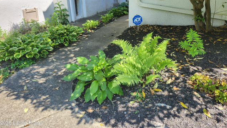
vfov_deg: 43.8
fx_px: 157
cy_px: 42
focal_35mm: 26
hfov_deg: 71.9
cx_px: 114
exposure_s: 1/310
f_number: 1.8
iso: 25
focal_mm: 5.54
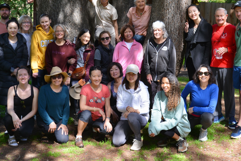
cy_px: 36
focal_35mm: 54
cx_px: 101
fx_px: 362
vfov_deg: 24.7
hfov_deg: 36.8
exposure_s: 1/60
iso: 100
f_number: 6.7
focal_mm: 34
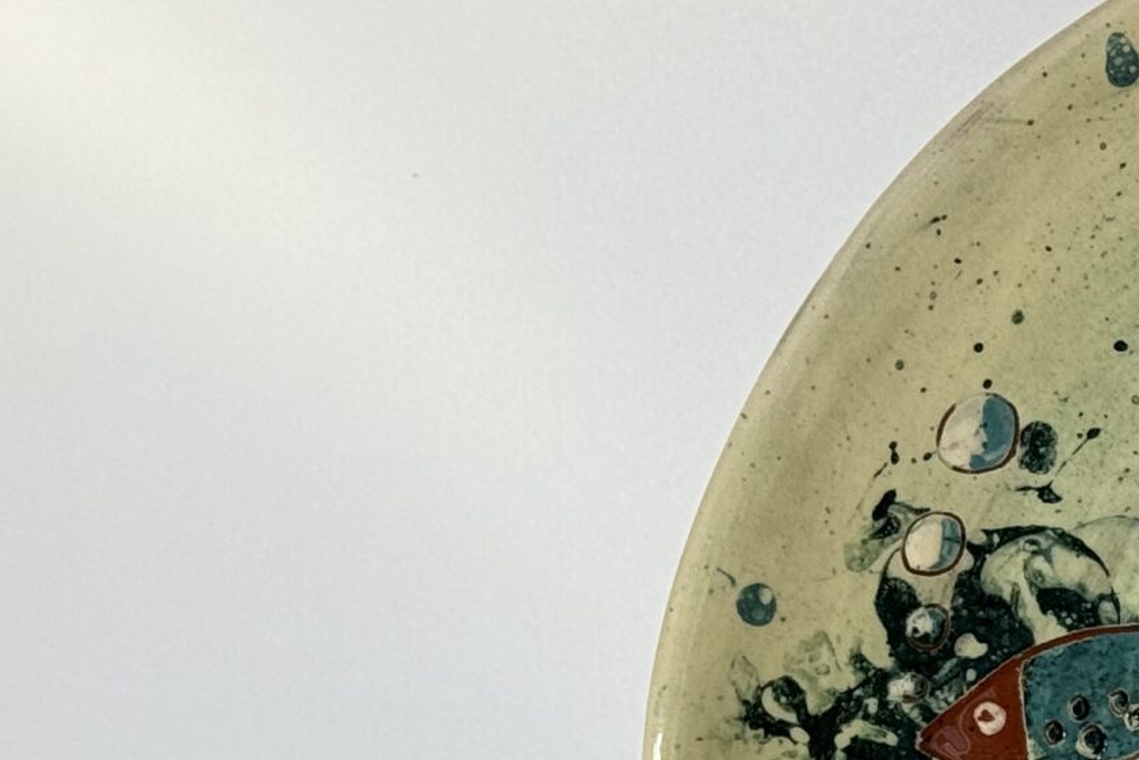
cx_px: 1705
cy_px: 954
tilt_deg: -22.1
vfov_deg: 8.9
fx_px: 4810
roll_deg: +1.1
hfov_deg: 12.8
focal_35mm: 152
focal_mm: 6.76
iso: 64
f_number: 1.78
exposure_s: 1/287
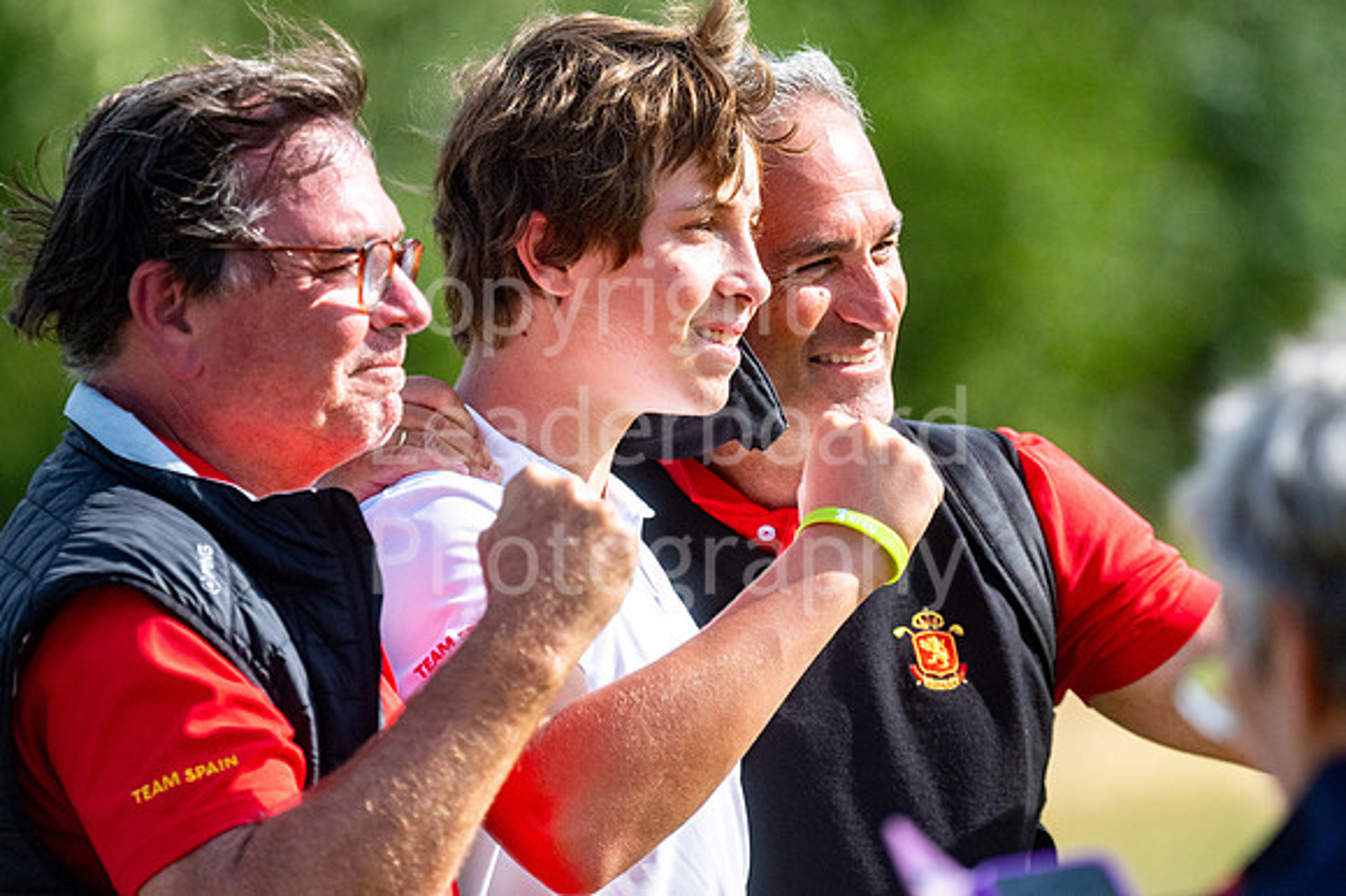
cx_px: 673
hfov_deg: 4.6
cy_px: 448
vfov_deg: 3.1
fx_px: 16815
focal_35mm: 450
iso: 500
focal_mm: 300
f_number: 4
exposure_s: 1/6400
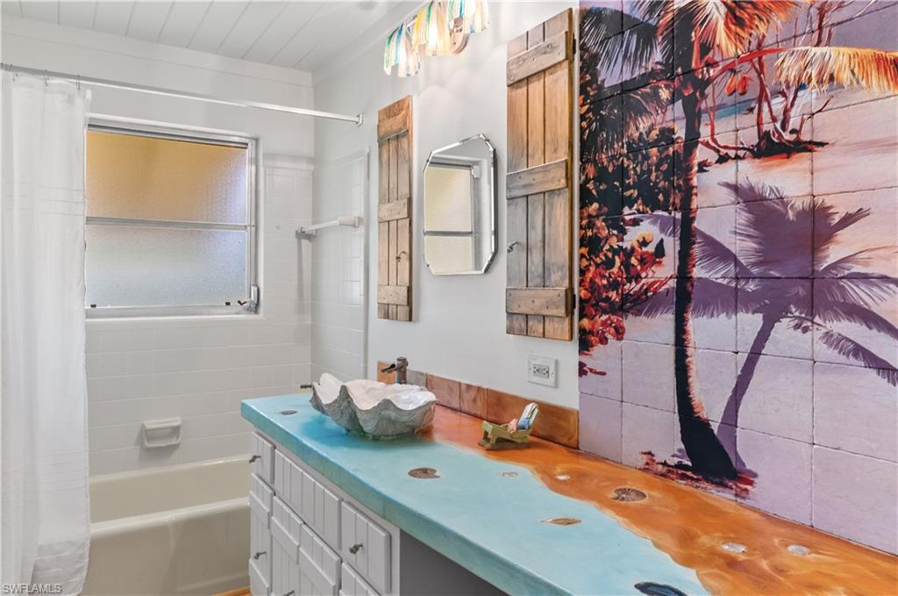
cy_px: 298
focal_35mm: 22
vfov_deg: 56.0
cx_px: 449
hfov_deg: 77.4
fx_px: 560
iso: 200
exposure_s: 1/2
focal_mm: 15
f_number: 8
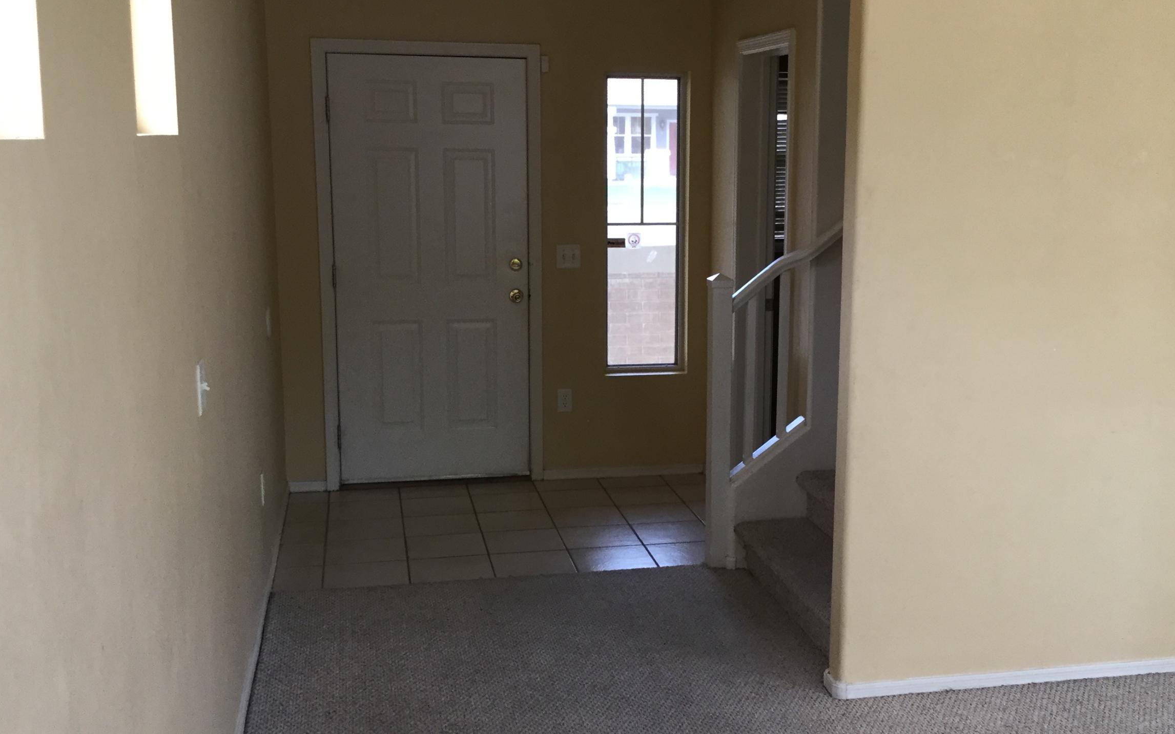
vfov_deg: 29.9
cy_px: 376
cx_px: 666
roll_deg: -1.0
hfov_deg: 46.1
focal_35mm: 43
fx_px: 1377
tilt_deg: -9.3
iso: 80
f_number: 2.4
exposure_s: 1/30
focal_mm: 3.3
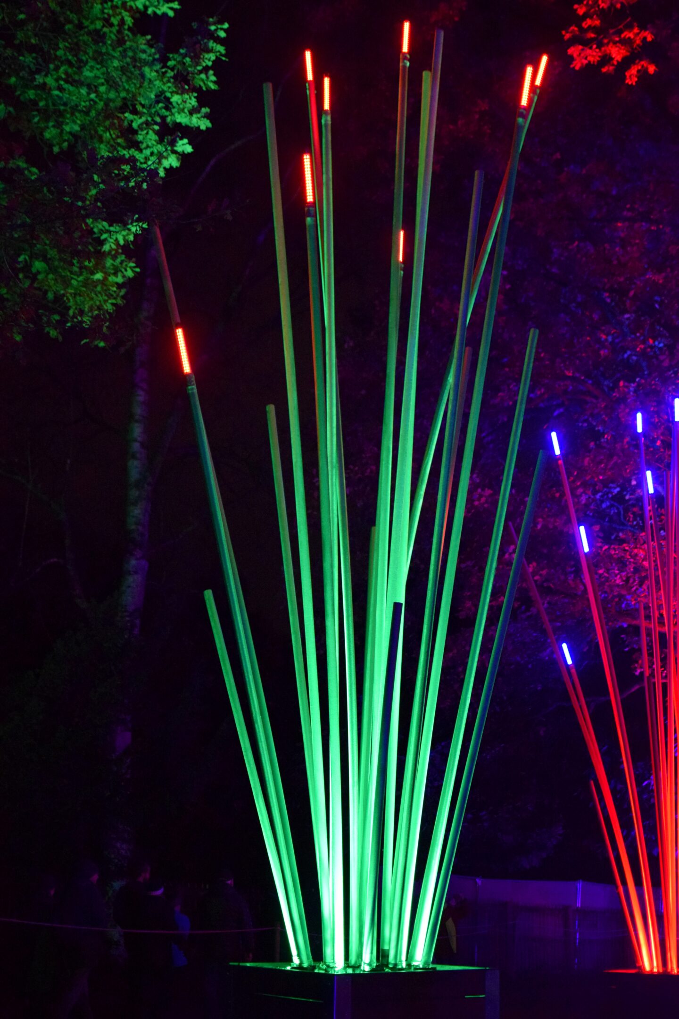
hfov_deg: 25.8
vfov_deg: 37.9
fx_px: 1485
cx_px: 340
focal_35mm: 52
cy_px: 510
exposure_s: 1/200
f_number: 2
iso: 3200
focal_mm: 35
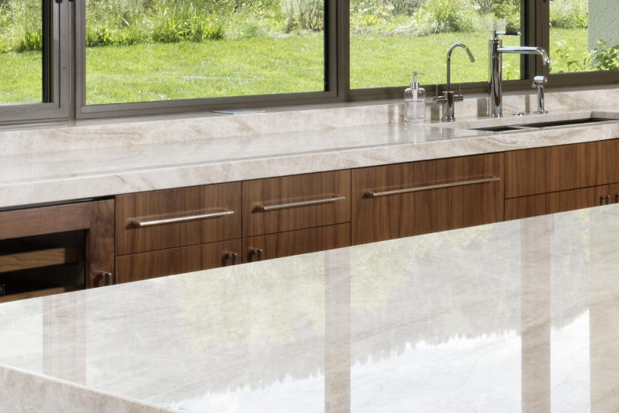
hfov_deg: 20.5
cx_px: 795
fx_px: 1565
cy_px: 7
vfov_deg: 14.8
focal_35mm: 91
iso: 200
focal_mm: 24
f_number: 13
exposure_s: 1/13
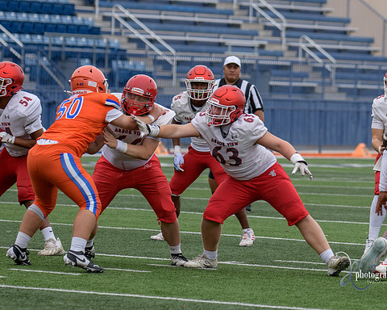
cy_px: 93
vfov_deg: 4.4
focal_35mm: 349
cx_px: 377
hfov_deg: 5.5
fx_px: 3997
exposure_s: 1/1000
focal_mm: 170
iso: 250
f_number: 3.5
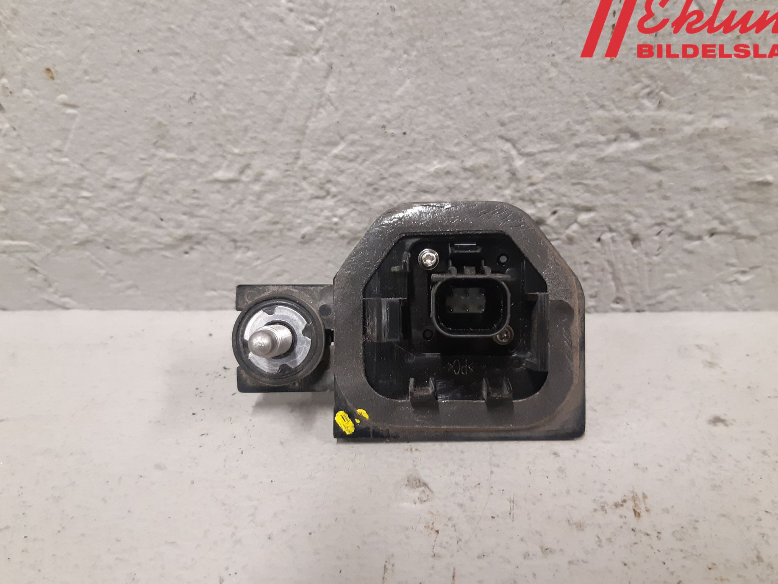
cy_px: 312
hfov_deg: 61.6
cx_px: 406
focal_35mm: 29
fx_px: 652
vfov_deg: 48.2
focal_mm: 3.93
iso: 250
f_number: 1.7
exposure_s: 1/50
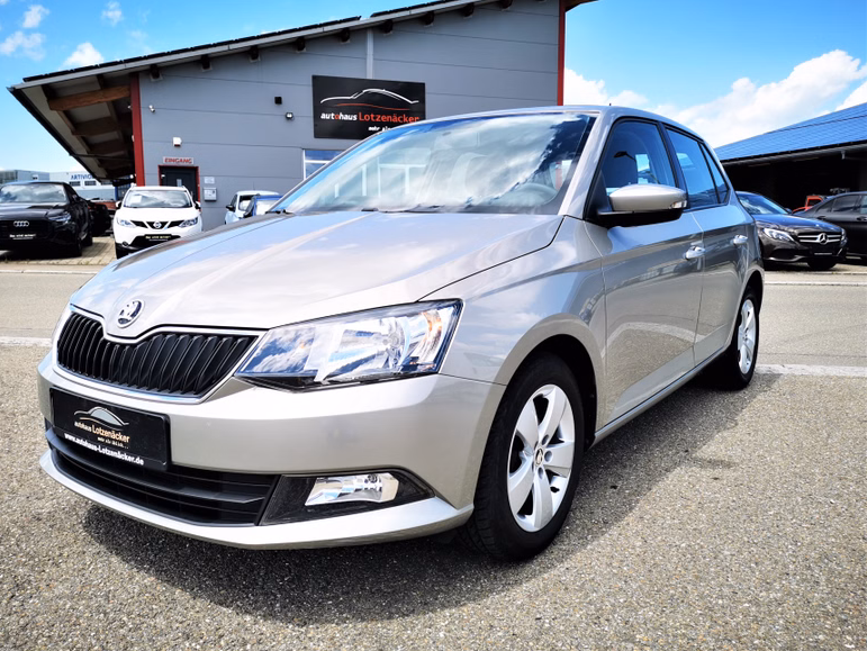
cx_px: 418
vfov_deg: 49.8
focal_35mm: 28
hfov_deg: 63.4
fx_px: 702
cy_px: 317
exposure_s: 1/1504
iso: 50
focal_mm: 5.58
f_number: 1.8
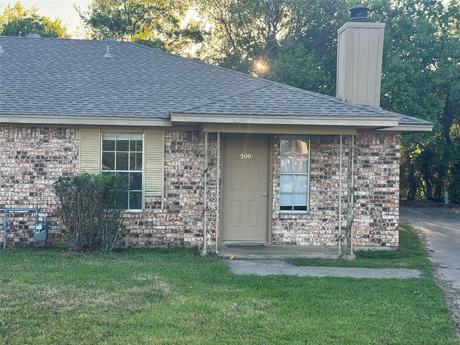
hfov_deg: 39.7
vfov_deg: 30.3
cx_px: 230
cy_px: 172
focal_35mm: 48
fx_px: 638
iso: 64
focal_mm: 6.76
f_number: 1.78
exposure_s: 1/522
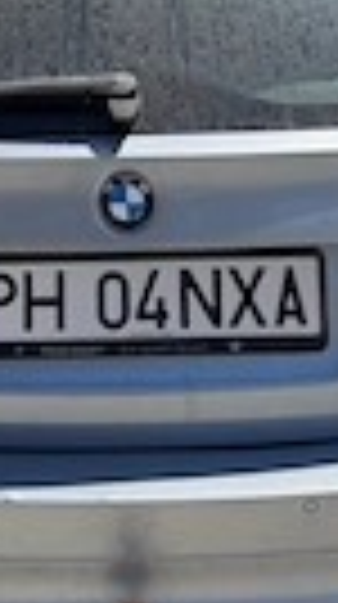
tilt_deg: -6.3
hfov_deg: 15.4
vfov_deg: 25.4
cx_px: 140
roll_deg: +1.2
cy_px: -50
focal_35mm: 78
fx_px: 1248
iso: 80
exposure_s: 1/3413
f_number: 1.78
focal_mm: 6.76
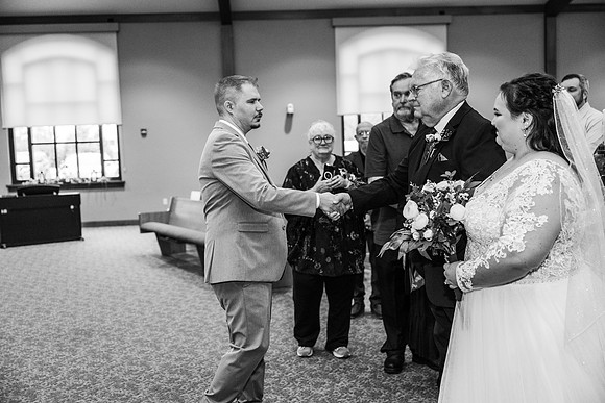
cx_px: 302
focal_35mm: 39
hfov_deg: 49.5
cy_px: 202
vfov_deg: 34.2
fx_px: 656
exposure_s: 1/200
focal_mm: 39
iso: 2000
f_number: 2.8
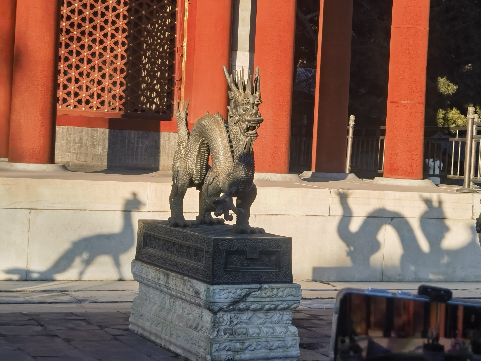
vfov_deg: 18.0
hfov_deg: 23.8
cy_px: 180
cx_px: 240
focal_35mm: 82
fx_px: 1139
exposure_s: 1/1250
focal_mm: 6.67
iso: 50
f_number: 1.9
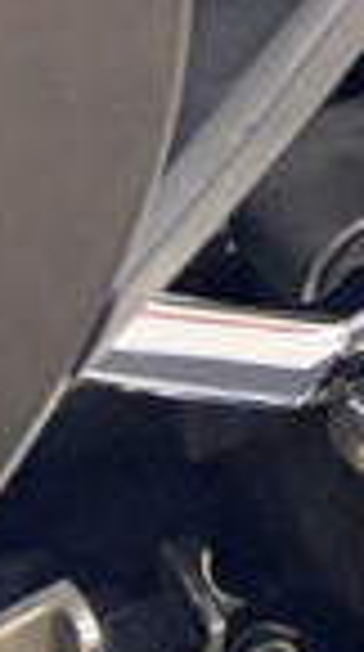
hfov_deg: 4.9
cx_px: 1719
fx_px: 3605
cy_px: -1120
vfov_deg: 8.9
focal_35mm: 209
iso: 125
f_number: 1.6
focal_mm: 5.96
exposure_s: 1/120
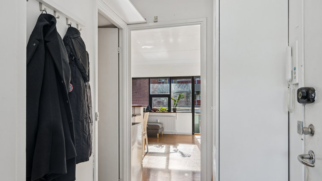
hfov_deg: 74.0
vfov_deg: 45.9
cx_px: 157
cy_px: 102
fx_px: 213
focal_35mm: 25
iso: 160
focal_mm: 23
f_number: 8
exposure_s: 1/15
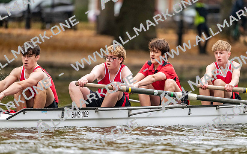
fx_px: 2761
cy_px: 72
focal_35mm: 410
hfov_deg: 5.1
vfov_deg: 3.2
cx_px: 124
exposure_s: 1/2000
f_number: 4.5
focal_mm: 400
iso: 5000
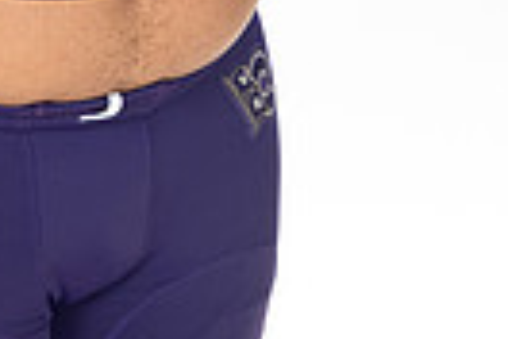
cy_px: -458
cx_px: 27
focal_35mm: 238
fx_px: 3358
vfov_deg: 5.6
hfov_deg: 8.6
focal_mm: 70
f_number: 7.1
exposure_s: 1/320
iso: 800
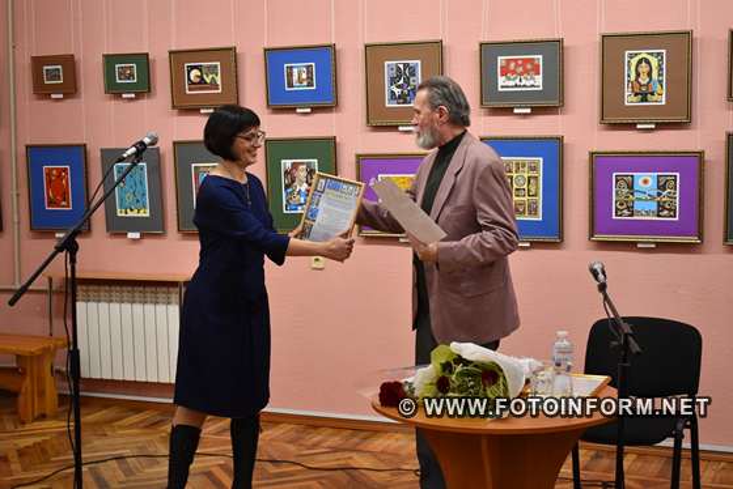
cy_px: 244
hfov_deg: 37.8
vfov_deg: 25.8
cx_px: 366
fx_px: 1069
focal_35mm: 52
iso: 2000
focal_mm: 35
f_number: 4.5
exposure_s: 1/125
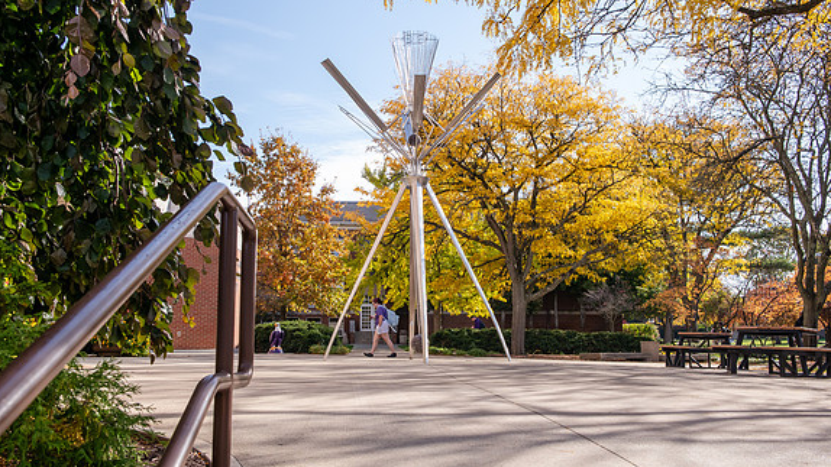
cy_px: 218
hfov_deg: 55.3
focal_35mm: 36
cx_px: 413
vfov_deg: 32.8
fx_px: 793
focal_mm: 34
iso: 320
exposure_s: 1/200
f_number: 10
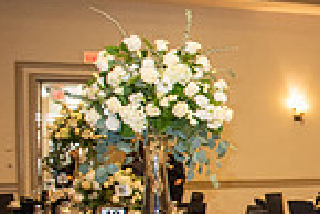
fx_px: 854
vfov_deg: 14.2
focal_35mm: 96
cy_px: 173
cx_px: 614
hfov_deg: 16.7
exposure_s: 1/125
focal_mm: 24
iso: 1600
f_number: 2.8
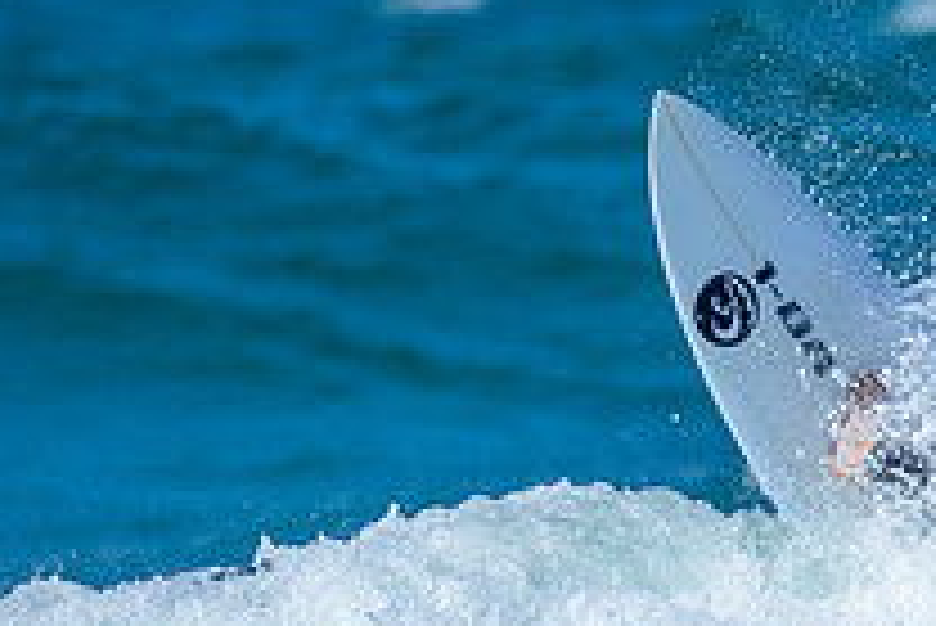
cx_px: 1187
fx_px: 79587
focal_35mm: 3059
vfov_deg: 0.5
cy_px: 609
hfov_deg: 0.7
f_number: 6.3
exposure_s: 1/2000
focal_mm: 800
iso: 200
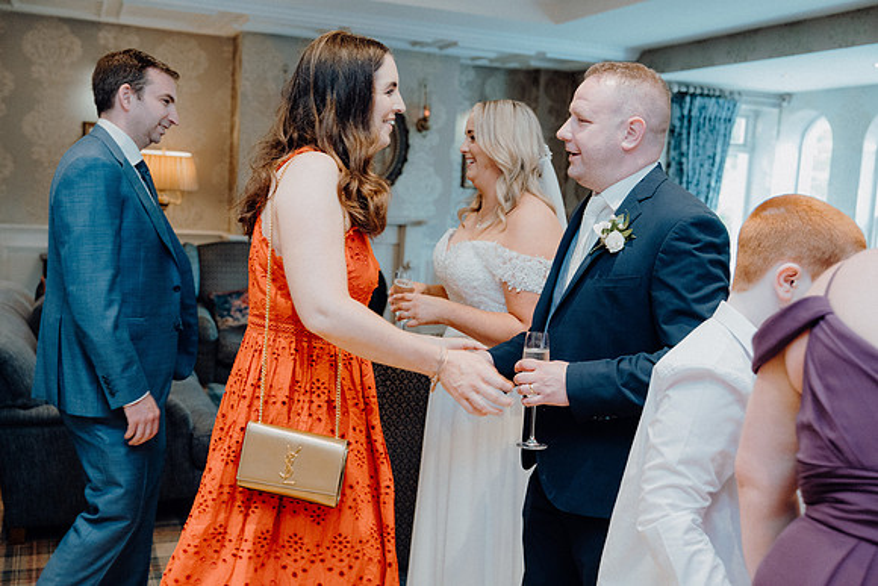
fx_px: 927
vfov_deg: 35.1
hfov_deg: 50.7
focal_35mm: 38
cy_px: 293
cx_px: 439
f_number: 3.5
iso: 2500
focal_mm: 38
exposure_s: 1/160
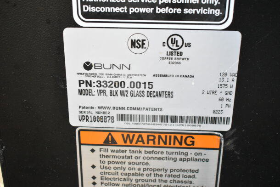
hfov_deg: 41.1
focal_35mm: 48
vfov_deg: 28.1
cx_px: 140
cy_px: 94
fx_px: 373
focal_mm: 32
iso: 5600
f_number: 4.5
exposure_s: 1/50
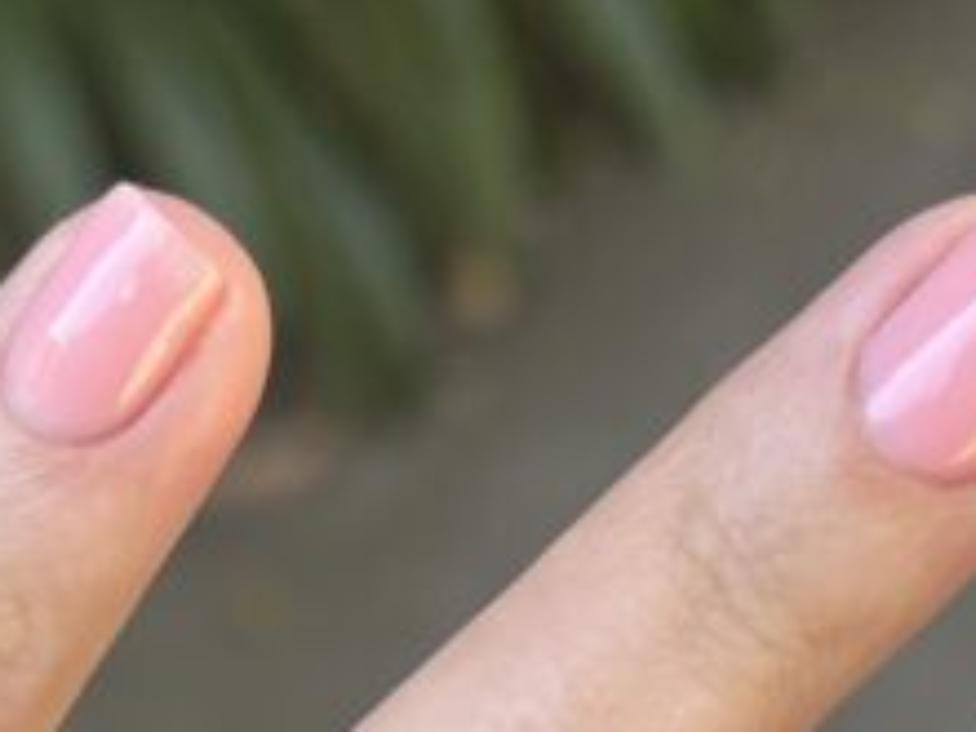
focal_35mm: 121
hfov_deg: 16.3
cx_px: 541
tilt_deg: -55.9
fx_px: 3412
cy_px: 1406
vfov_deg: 11.2
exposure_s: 1/407
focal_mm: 5.7
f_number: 1.5
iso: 50
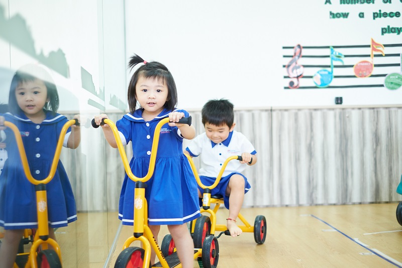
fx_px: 592
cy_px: 134
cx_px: 201
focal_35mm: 53
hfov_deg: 37.5
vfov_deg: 25.5
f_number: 1.8
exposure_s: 1/125
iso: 800
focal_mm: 35
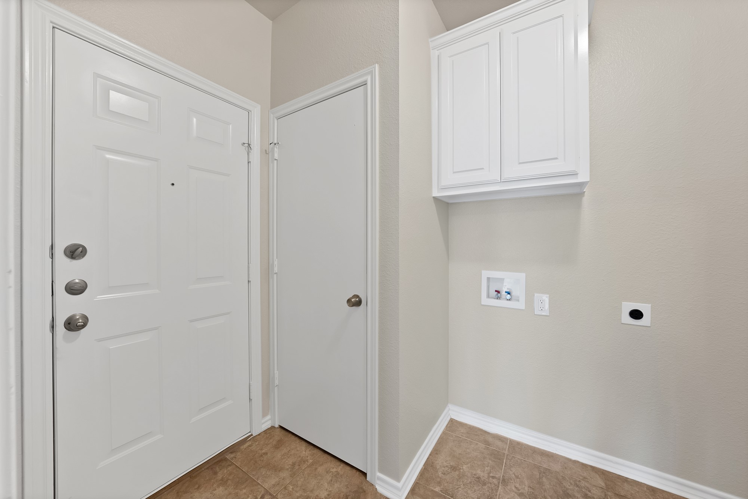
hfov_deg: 112.6
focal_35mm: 12
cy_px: 250
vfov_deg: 90.1
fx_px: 249
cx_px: 374
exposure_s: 1/2
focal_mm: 12
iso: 640
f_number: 9
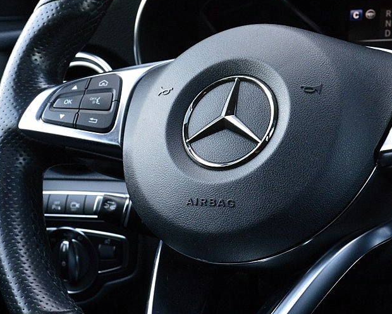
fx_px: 940
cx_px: 226
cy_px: 140
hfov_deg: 23.5
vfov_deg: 18.9
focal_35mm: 81
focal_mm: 22
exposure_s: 1/60
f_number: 8
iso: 800
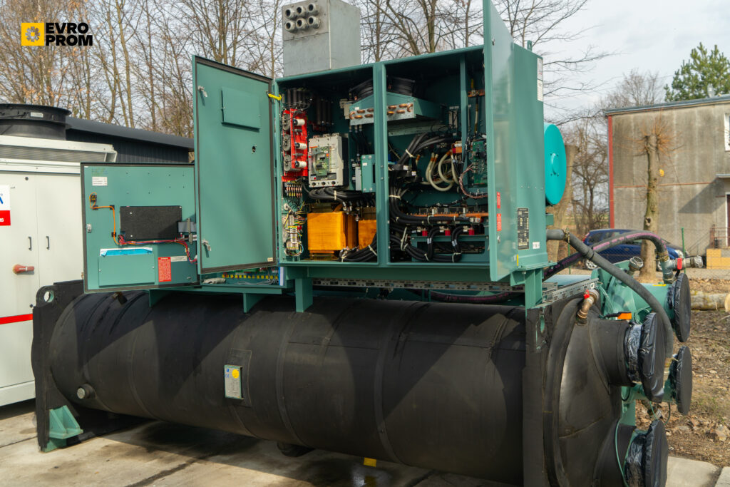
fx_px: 669
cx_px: 365
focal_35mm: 33
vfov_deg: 40.0
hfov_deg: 57.2
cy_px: 244
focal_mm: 33
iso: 160
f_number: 5
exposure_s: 1/400
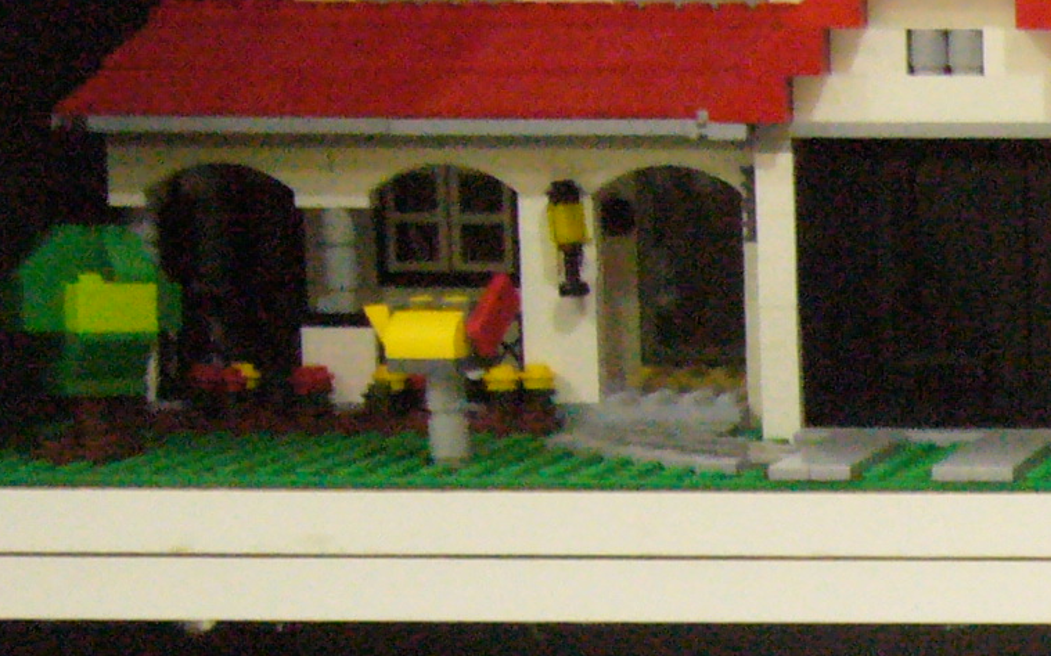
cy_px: 923
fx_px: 5183
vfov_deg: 7.2
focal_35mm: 181
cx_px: 1930
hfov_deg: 10.8
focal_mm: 7.5
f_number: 3.5
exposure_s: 1/8
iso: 400
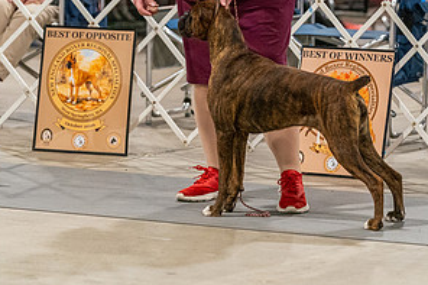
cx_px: 224
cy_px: 11
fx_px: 3612
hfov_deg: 6.8
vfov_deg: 4.5
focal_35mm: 304
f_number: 3.5
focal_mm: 155
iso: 6400
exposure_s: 1/250
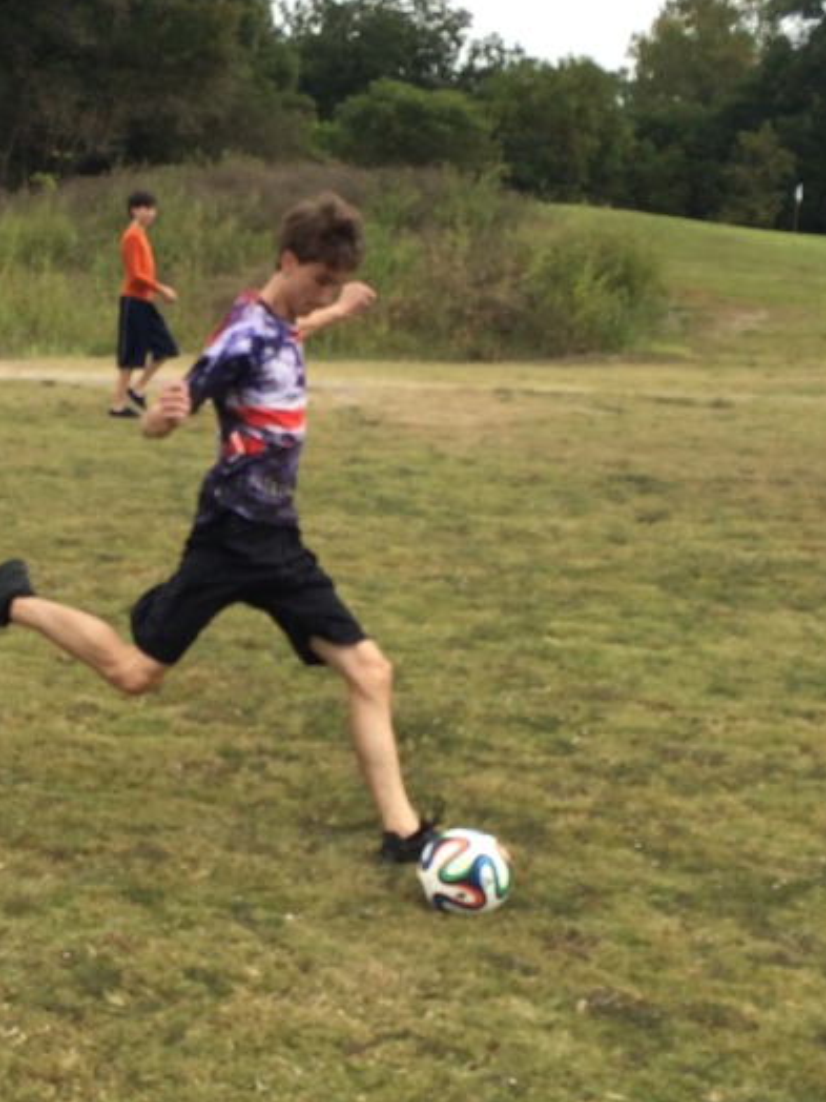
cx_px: 164
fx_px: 1877
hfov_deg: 24.4
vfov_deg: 32.7
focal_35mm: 59
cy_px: 627
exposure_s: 1/1466
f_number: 2.2
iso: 32
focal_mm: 4.15
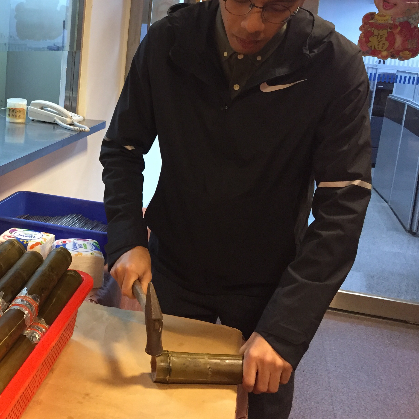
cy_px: 168
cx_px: 75
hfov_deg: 35.4
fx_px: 630
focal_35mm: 46
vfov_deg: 36.7
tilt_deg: -13.6
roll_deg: -5.4
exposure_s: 1/30
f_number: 2.2
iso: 200
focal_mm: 4.15
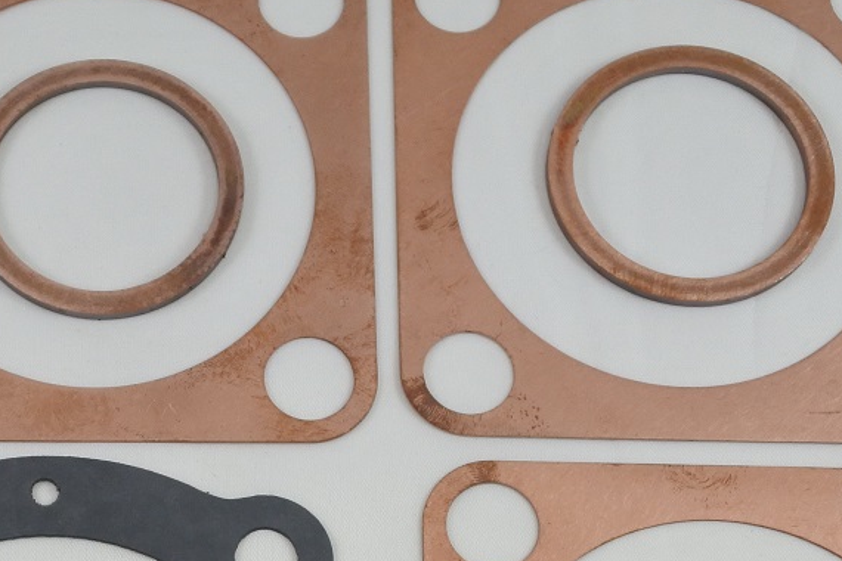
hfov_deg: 20.0
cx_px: 1
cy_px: 506
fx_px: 2315
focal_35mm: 99
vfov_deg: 13.7
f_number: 4.2
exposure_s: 1/200
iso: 400
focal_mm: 14.7
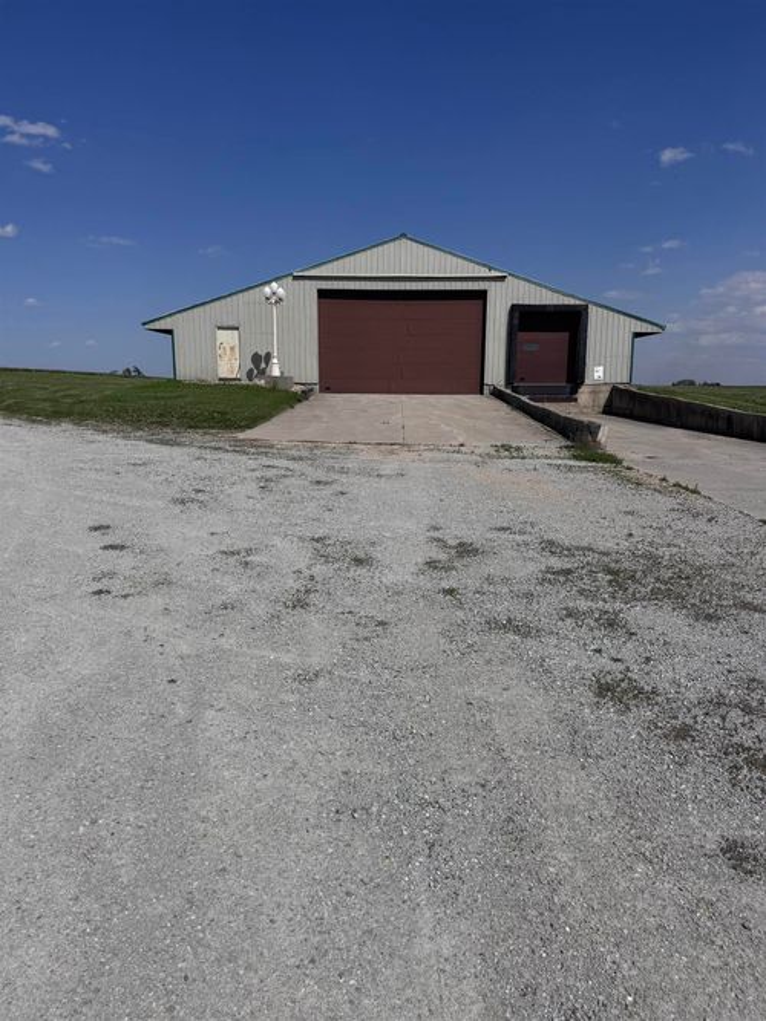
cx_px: 383
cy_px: 510
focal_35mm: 24
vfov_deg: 71.6
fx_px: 708
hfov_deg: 56.8
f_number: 1.78
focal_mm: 6.76
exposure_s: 1/12346
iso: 64
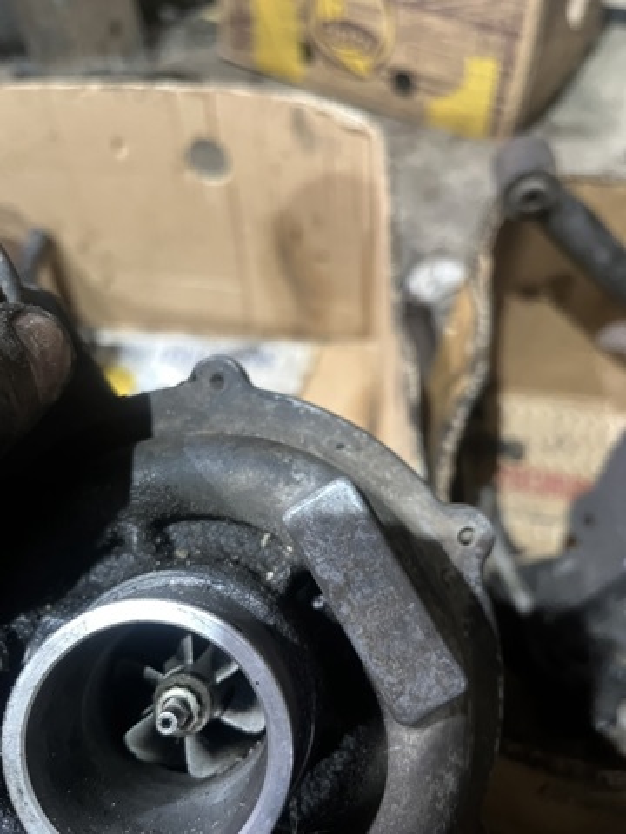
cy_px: 417
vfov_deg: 67.3
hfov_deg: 53.1
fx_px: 627
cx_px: 313
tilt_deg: -49.3
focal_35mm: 26
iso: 800
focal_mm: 5.1
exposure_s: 1/25
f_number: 1.6
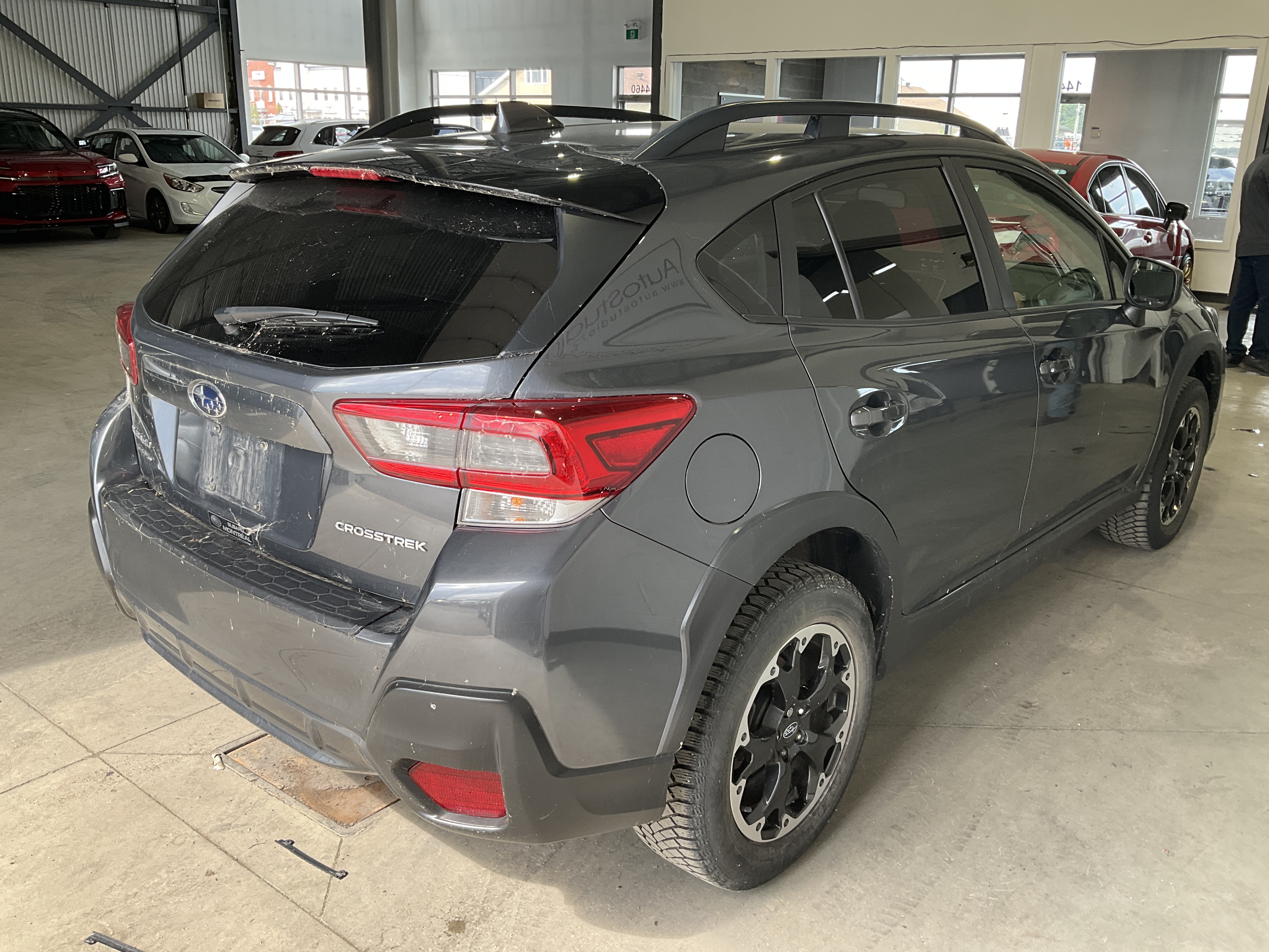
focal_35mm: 29
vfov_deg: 48.2
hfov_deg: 61.7
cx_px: 634
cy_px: 476
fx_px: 1063
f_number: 1.8
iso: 40
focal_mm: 3
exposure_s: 1/122
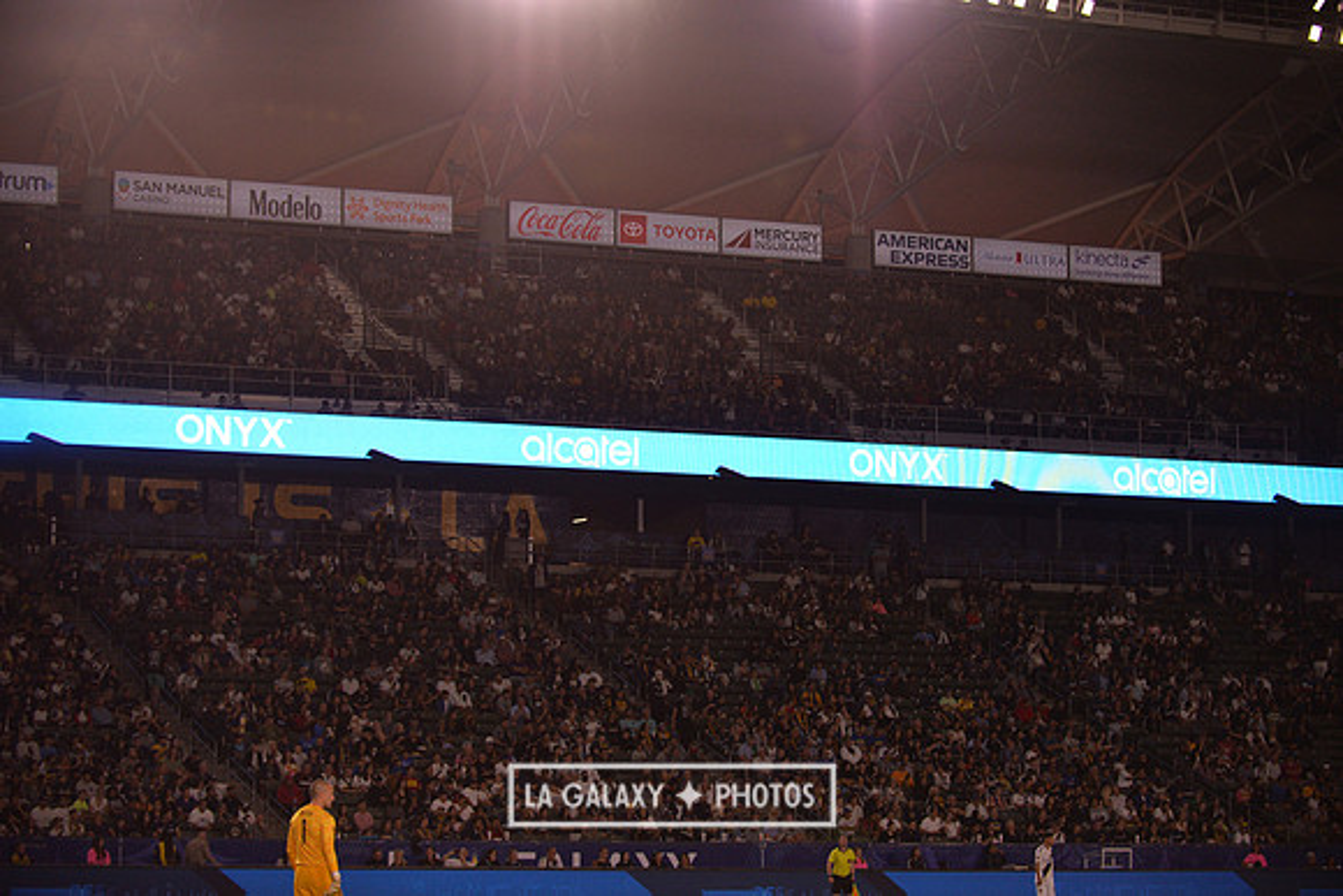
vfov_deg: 12.5
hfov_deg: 18.6
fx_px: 4104
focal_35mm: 110
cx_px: 672
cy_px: 448
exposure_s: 1/3200
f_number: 2.8
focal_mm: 110
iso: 1600
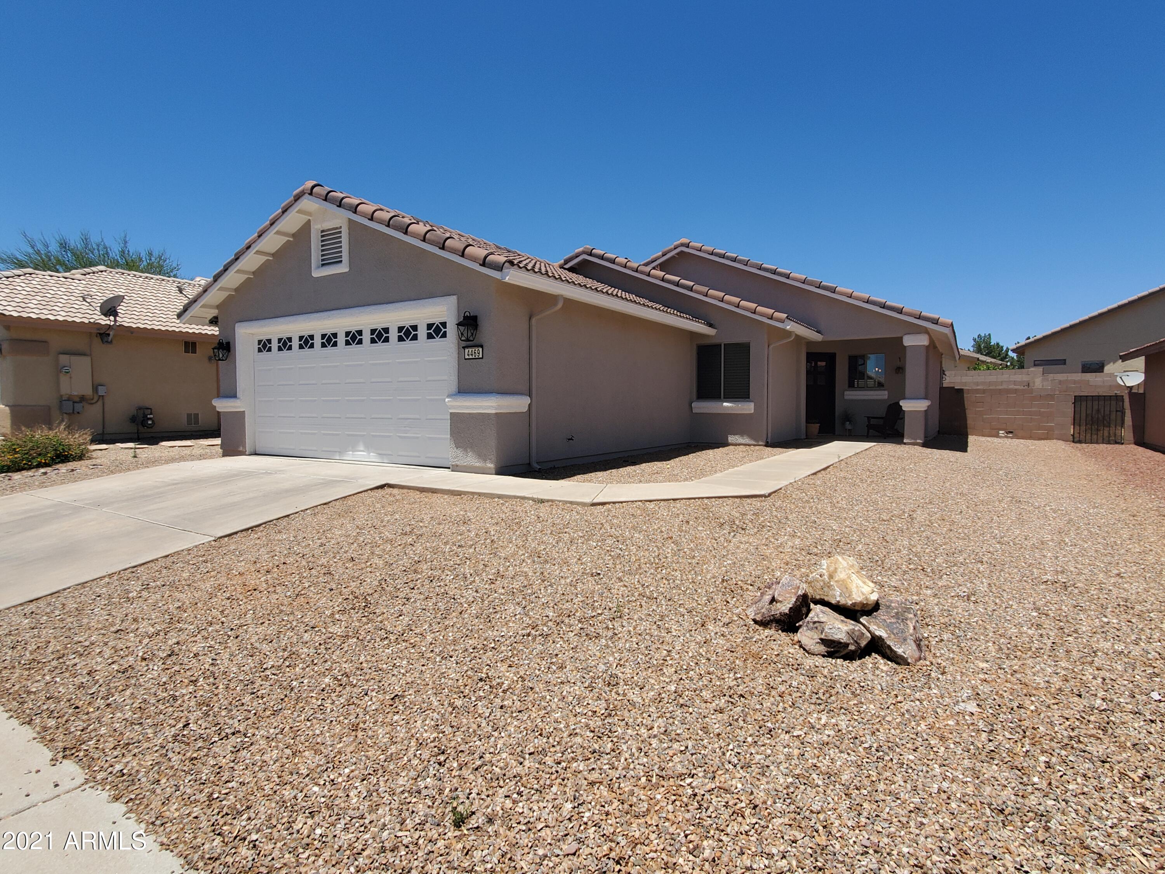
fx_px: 438
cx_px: 582
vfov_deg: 89.9
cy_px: 437
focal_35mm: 13
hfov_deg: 106.2
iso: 50
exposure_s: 1/1279
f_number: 2.2
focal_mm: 1.8
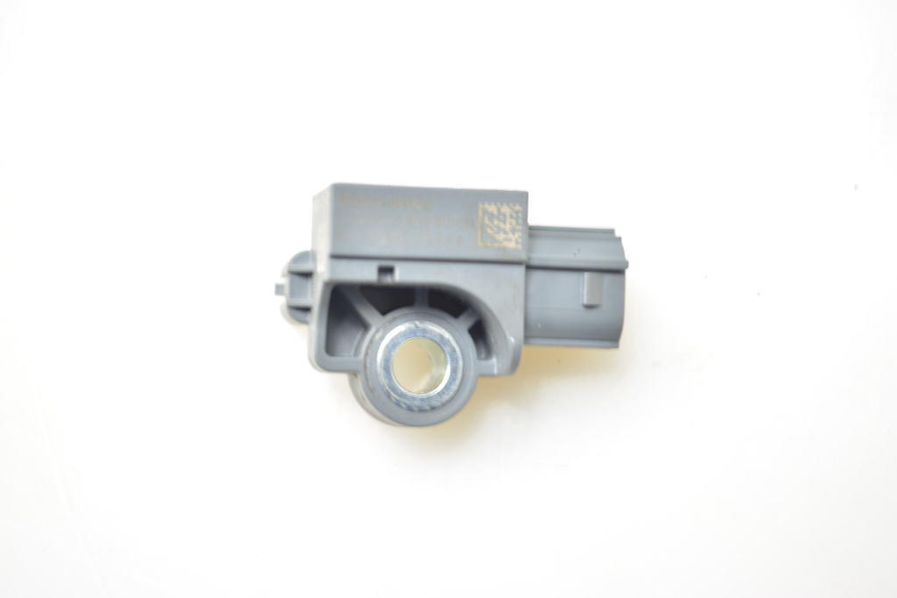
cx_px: 448
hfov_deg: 24.6
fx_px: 2055
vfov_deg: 16.5
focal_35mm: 82
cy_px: 299
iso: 100
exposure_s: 1/8
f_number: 5.6
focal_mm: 55
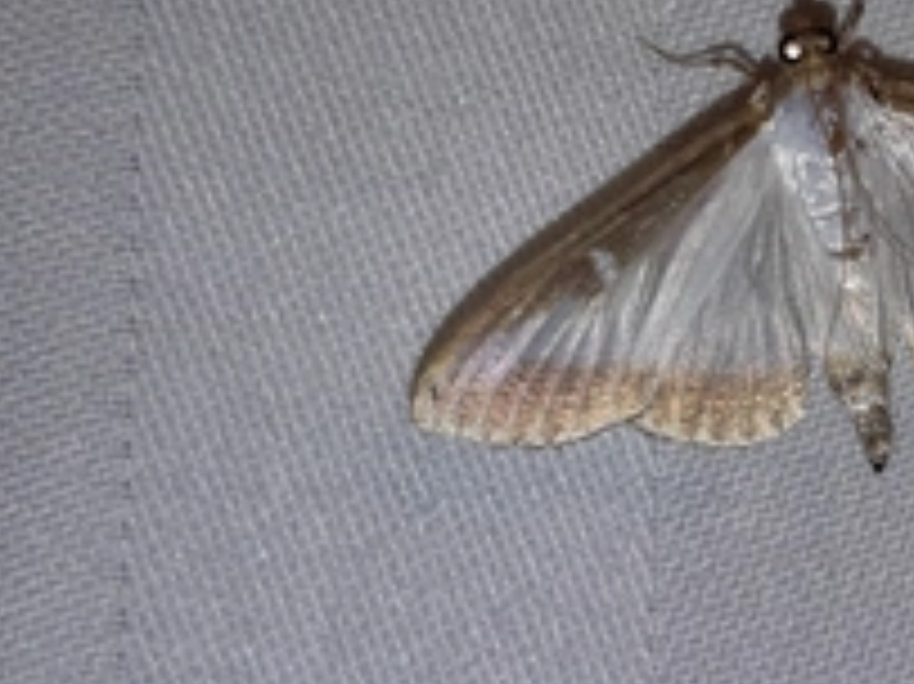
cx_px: 950
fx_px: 2164
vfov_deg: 18.0
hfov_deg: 22.7
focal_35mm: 82
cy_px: 320
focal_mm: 3.93
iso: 40
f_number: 1.7
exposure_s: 1/1876
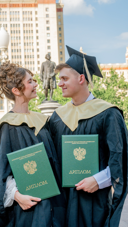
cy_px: 113
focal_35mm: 76
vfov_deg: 27.9
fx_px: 459
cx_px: 58
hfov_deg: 15.9
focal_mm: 48
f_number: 7.1
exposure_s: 1/200
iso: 100
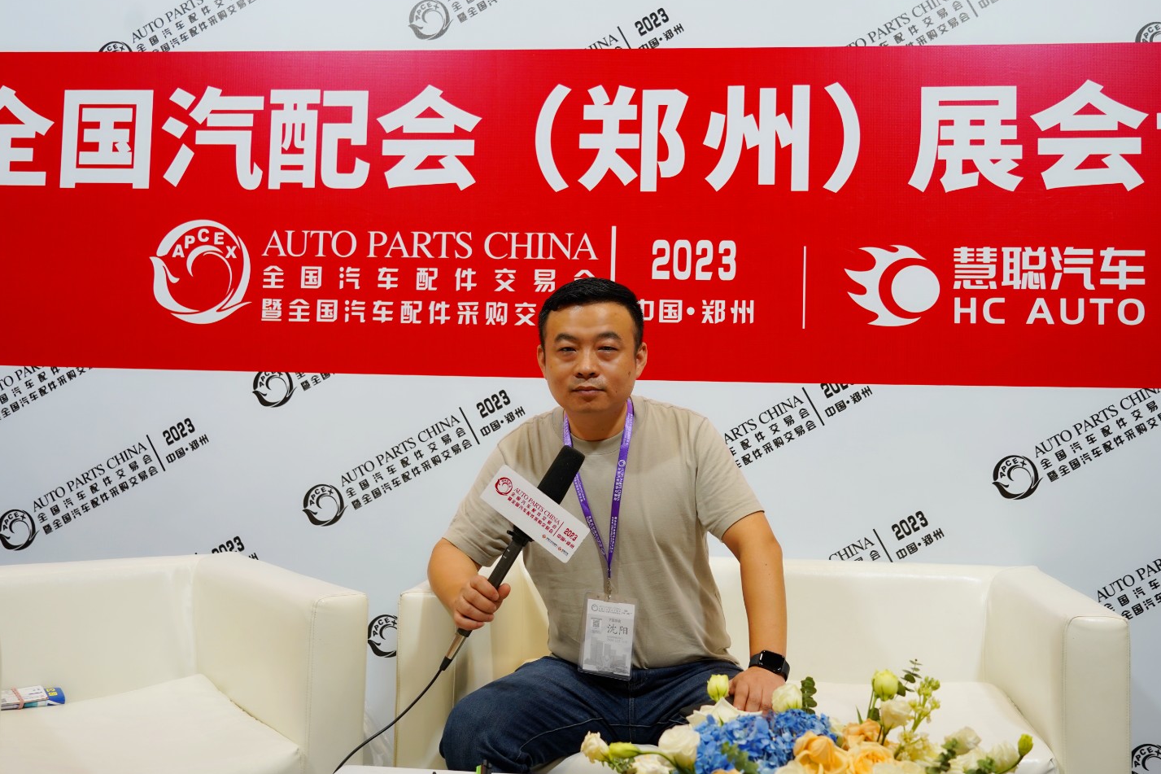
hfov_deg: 51.8
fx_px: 1193
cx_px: 631
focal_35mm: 37
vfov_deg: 35.9
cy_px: 356
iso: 200
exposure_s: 1/40
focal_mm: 33
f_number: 4.5
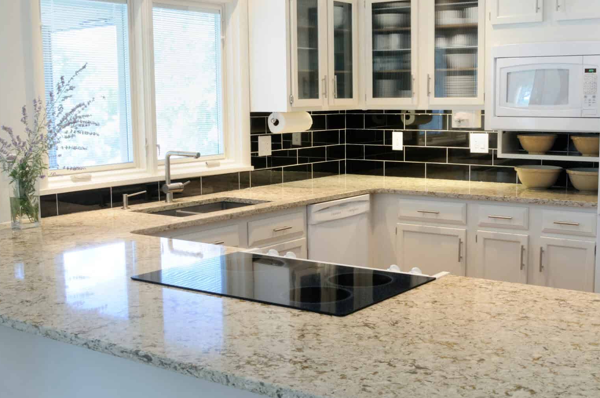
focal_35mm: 49
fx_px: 816
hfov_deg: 40.3
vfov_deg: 27.5
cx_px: 340
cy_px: 212
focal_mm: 26
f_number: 11
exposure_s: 2
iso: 200
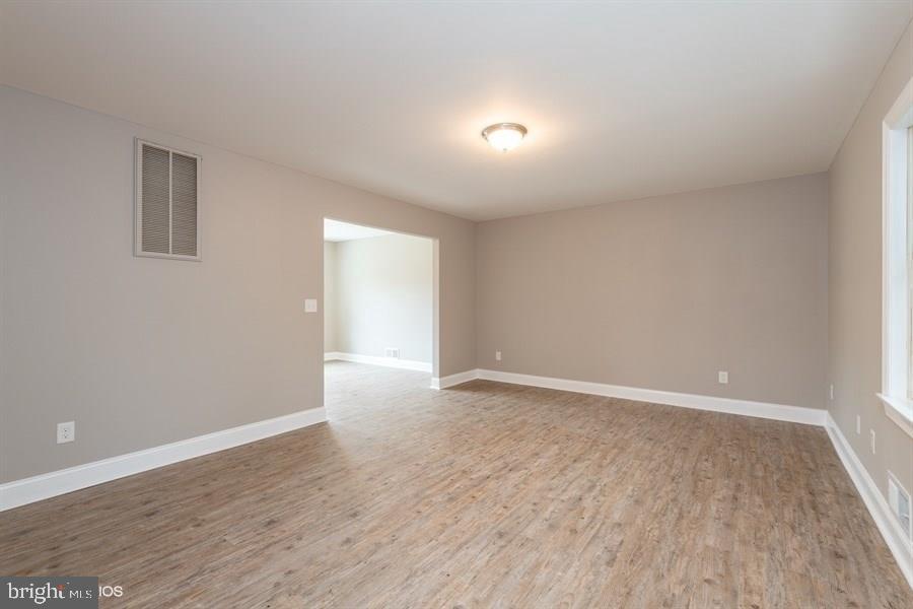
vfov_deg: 73.7
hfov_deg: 96.7
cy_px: 304
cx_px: 456
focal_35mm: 16
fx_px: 406
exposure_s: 1/5
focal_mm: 16
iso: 320
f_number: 8
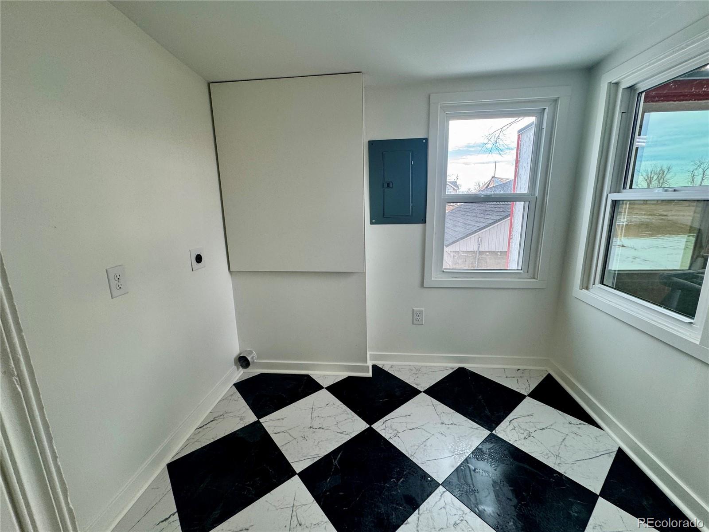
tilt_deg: -12.1
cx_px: 354
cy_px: 266
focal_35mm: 14
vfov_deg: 85.6
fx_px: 287
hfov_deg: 102.1
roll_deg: -1.4
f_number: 2.2
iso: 100
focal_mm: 2.22
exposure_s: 1/120
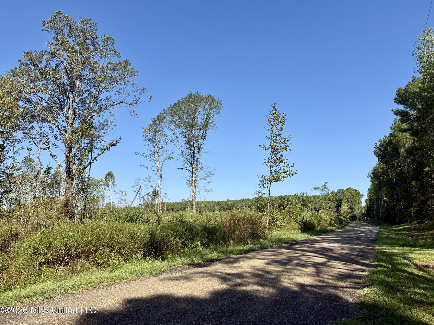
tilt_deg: +11.3
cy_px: 162
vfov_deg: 56.8
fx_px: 301
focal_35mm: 24
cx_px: 217
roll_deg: +1.2
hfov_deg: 71.6
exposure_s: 1/3279
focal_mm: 6.76
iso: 80
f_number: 1.78
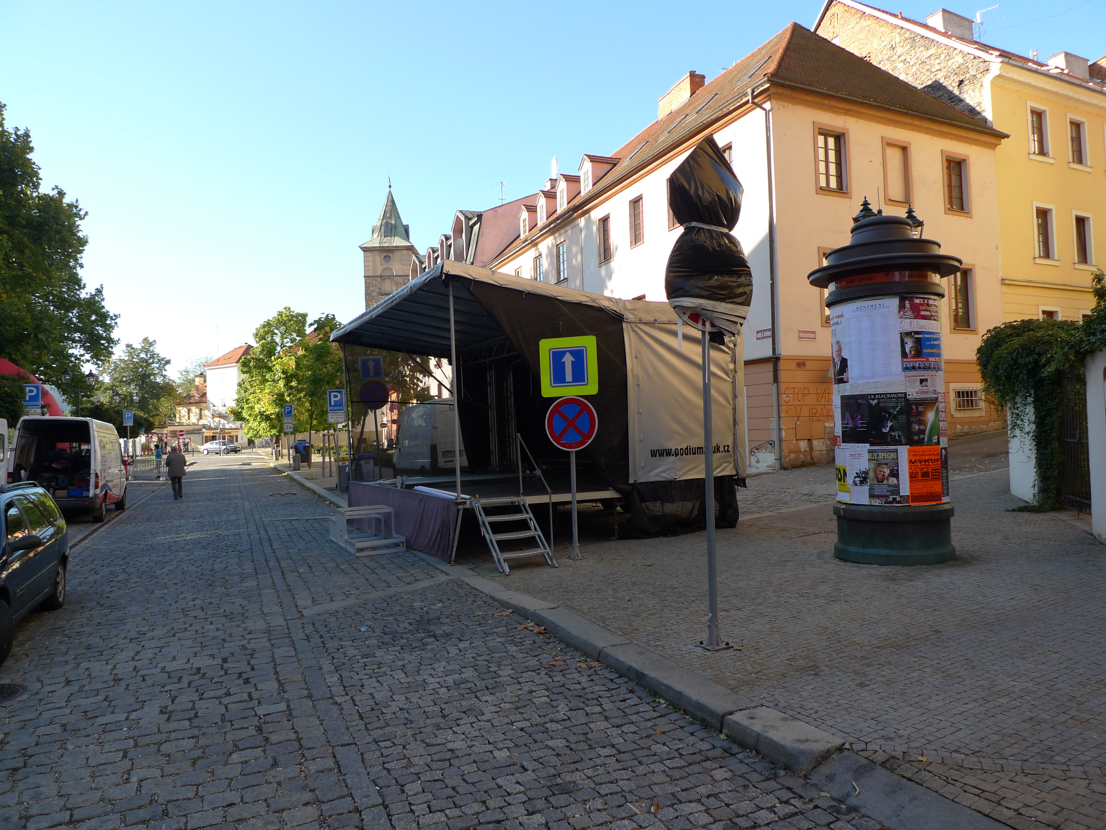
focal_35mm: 24
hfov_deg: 71.6
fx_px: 767
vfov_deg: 56.8
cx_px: 553
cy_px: 415
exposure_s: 1/400
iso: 80
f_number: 2.8
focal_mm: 5.1
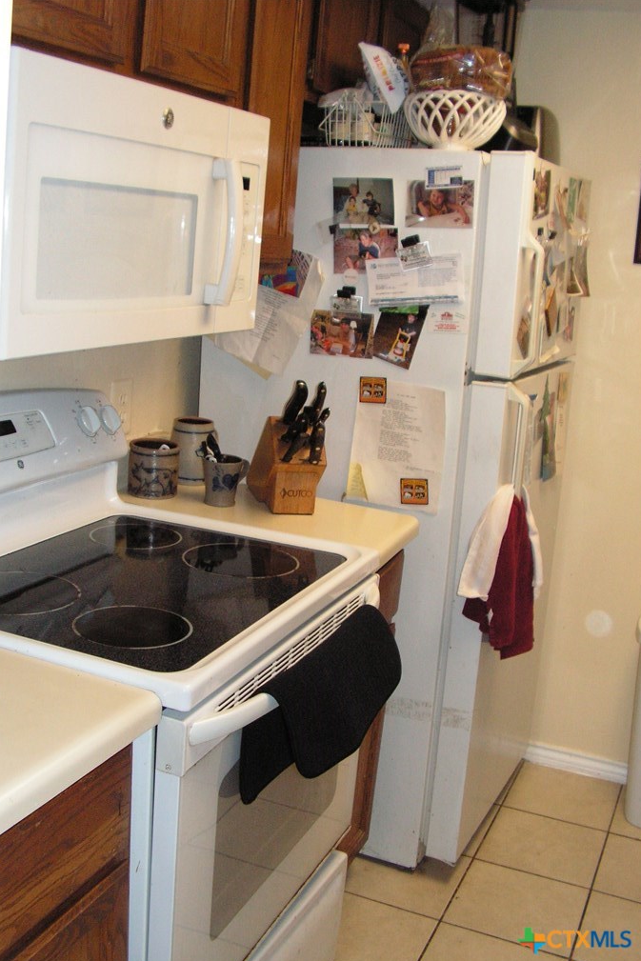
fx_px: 1014
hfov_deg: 35.0
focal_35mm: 38
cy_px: 486
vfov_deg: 50.7
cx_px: 289
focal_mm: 6
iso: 160
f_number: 3.2
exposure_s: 1/40
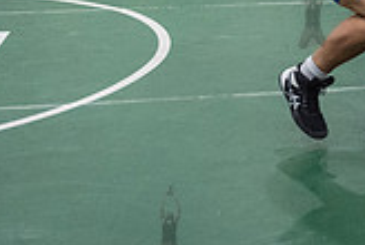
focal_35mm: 113
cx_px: 599
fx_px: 1148
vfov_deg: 11.7
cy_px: -99
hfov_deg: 16.0
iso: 8000
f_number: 3.2
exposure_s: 1/640
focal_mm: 32
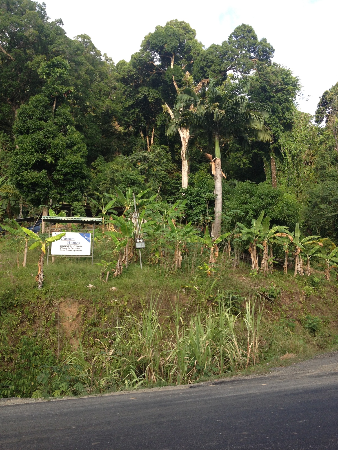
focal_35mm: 35
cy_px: 225
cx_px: 169
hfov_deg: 40.7
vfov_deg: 52.6
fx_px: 456
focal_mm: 4.28
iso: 50
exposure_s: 1/247
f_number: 2.4
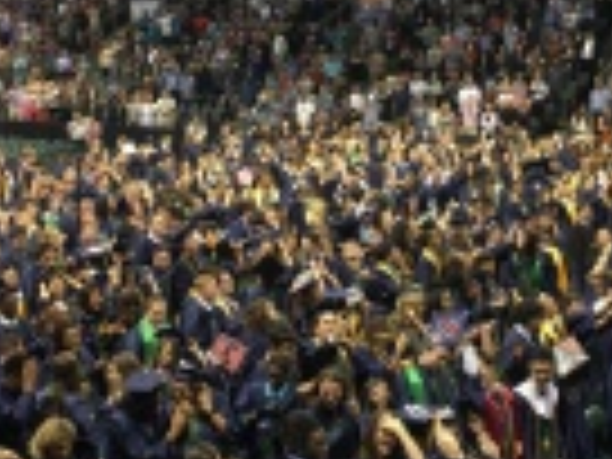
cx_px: 374
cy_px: 130
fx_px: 1379
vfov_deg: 18.8
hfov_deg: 25.0
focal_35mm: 78
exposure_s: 1/30
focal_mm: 4.15
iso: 64
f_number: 2.2
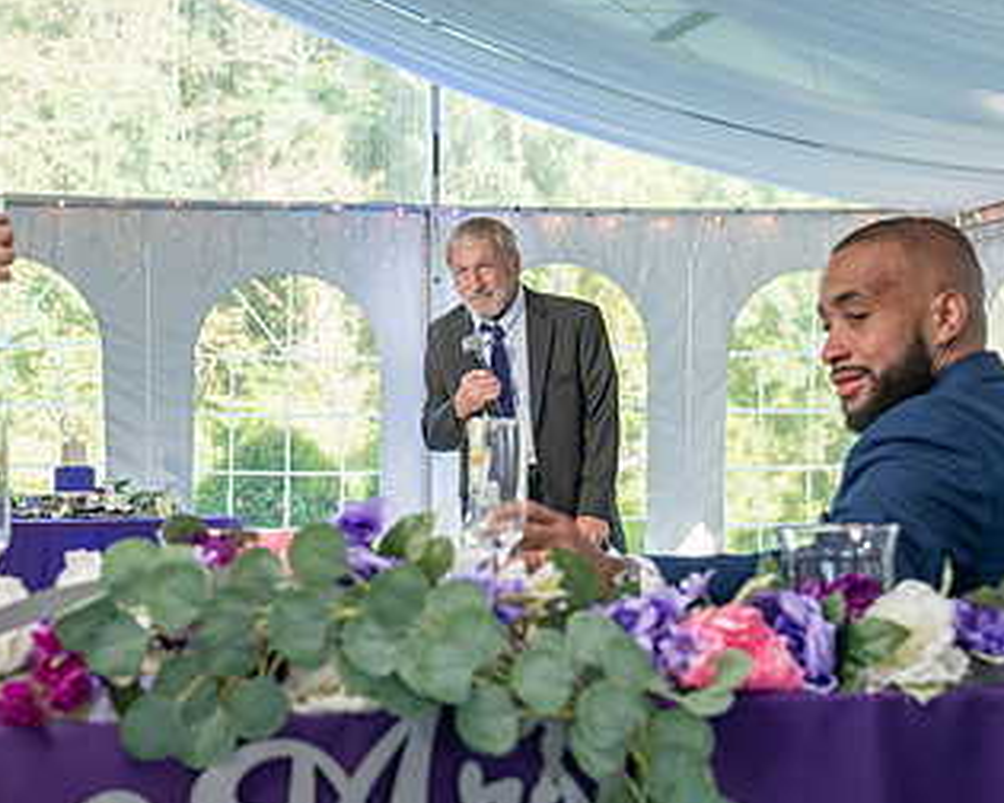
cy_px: 450
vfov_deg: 20.7
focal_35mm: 74
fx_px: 2199
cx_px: 280
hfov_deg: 25.5
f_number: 4
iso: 640
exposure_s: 1/200
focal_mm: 39
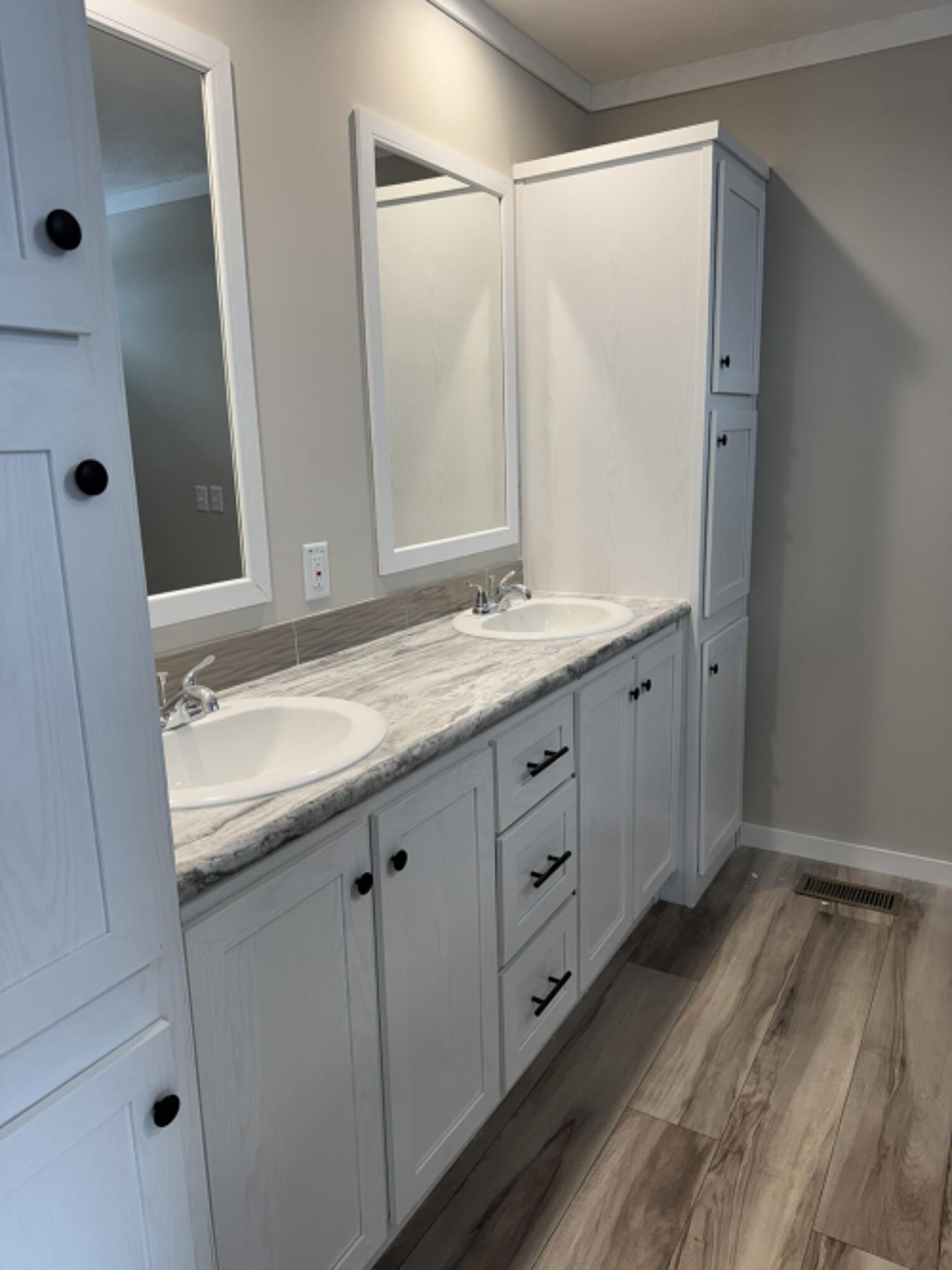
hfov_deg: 56.8
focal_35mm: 24
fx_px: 880
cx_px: 476
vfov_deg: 71.6
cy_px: 635
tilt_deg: -11.9
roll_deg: +1.6
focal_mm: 6.76
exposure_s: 1/120
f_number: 1.78
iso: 80
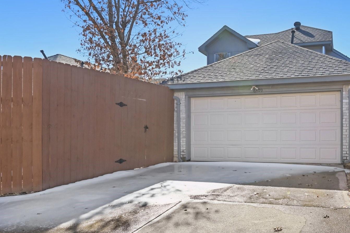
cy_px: 133
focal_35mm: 29
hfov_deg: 60.2
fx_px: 282
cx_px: 263
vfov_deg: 44.8
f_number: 8
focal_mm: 19
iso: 400
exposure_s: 1/1000
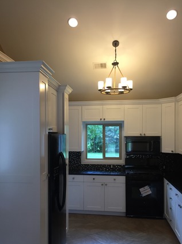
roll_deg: +0.4
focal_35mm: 33
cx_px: 85
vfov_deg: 55.2
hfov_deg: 42.9
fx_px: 232
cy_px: 136
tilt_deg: -1.5
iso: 32
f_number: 2.2
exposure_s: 1/30
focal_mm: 4.15
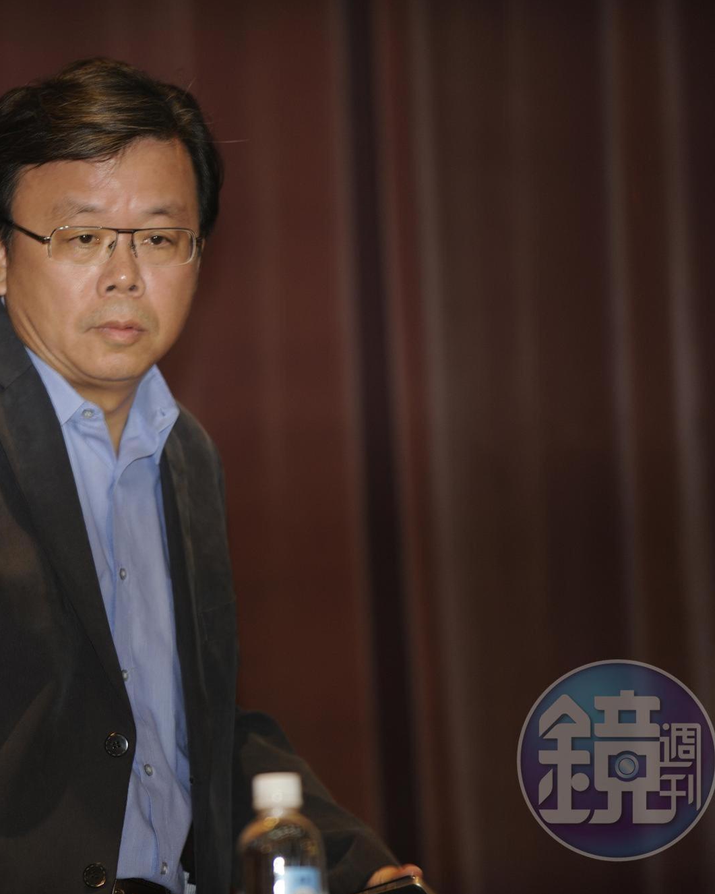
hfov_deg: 5.5
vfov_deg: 6.8
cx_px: 79
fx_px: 7485
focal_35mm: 283
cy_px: 447
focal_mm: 200
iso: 500
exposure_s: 1/100
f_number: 3.5
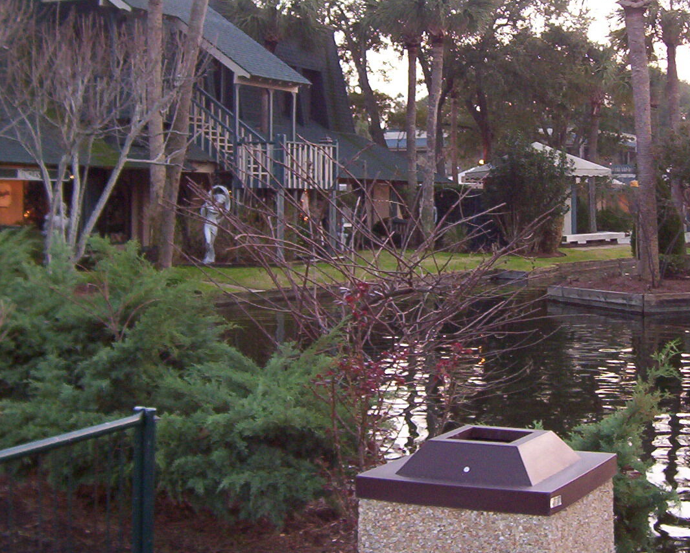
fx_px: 1103
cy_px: 195
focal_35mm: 54
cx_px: 425
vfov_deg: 28.0
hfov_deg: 34.6
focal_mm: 5.54
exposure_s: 1/30
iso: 140
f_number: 2.76
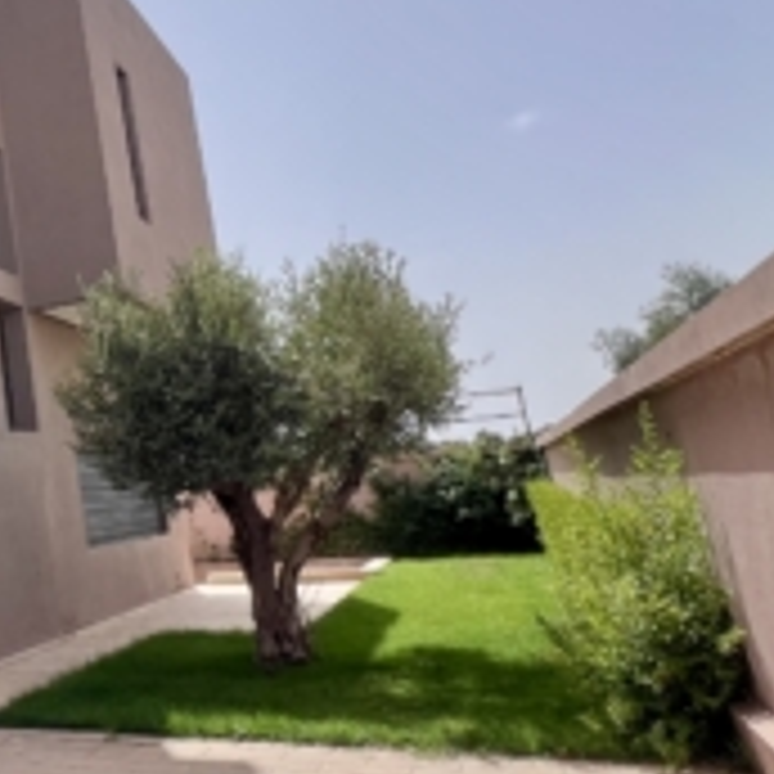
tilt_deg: +10.7
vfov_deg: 42.7
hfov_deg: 31.4
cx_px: -266
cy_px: 324
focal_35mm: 39
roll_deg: +4.1
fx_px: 987
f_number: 1.8
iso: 32
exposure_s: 1/821
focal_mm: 1.57
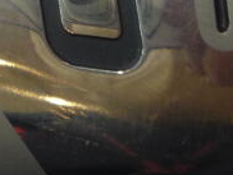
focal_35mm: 158
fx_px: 1065
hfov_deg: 12.3
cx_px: -26
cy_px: -65
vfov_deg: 9.2
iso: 100
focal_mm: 5.2
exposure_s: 1/30
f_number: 3.3
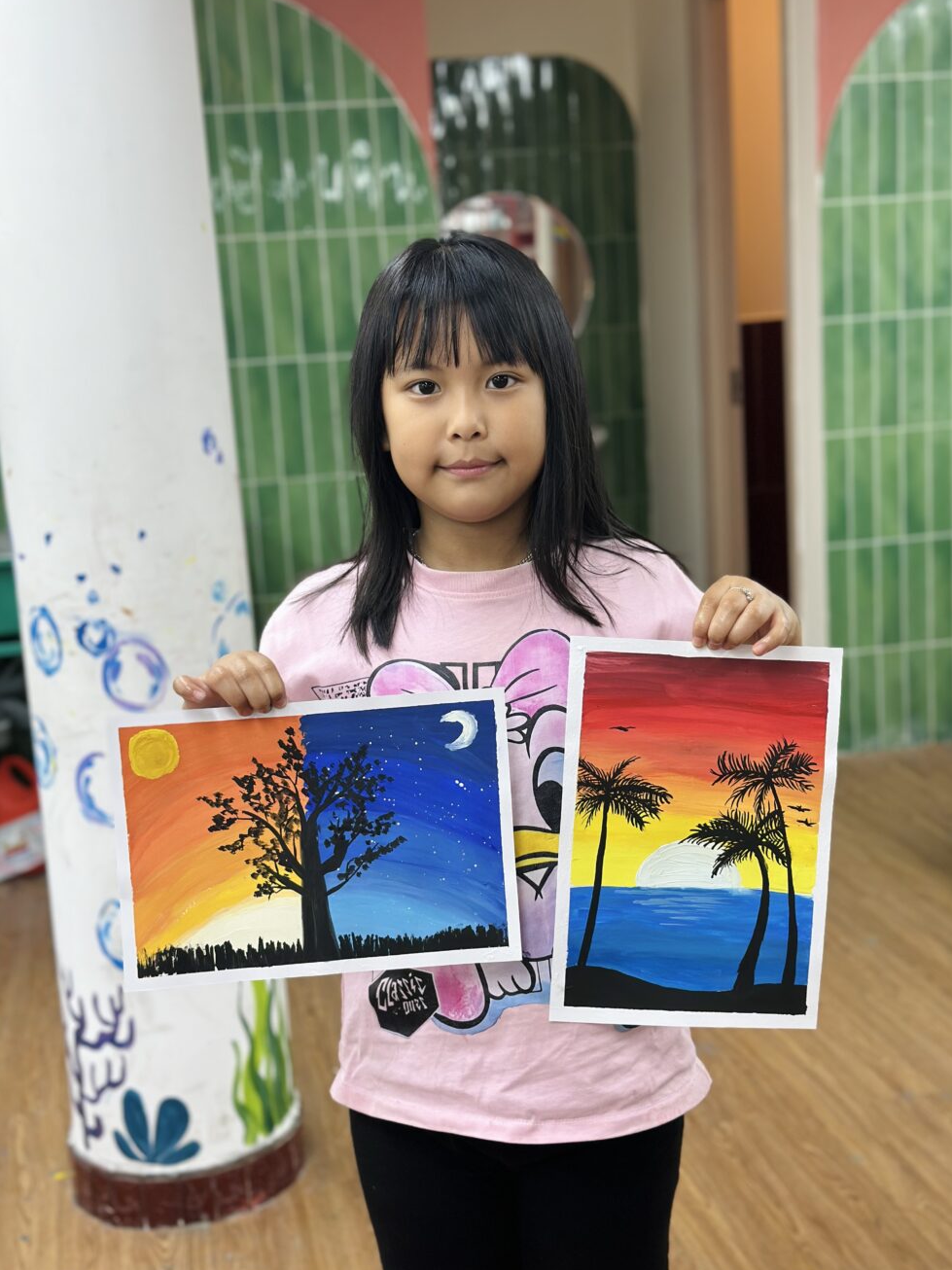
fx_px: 1797
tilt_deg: -10.8
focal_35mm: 49
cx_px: 484
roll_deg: +2.9
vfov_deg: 38.9
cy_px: 637
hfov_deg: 29.7
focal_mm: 6.86
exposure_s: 1/119
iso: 64
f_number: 1.78
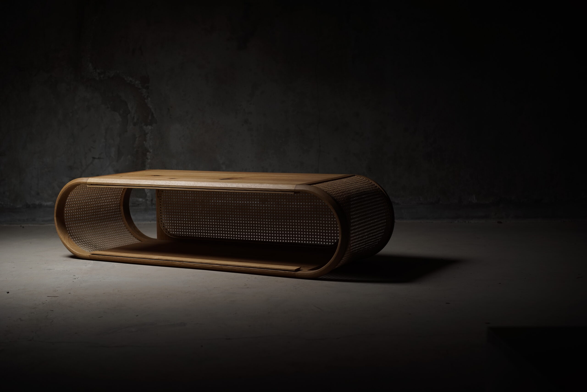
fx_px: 897
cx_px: 294
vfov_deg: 24.6
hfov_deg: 36.2
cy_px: 196
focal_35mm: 55
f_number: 4
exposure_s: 1/20
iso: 100
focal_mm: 55
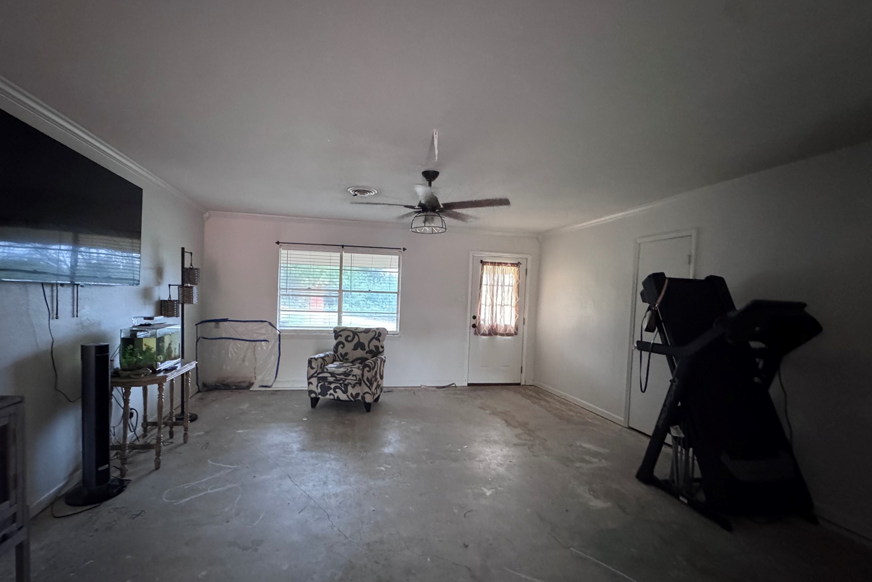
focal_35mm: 16
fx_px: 388
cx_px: 400
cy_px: 305
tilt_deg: -2.3
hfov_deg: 96.5
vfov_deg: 73.7
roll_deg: -1.1
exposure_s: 1/60
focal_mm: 2.22
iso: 1250
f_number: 2.2
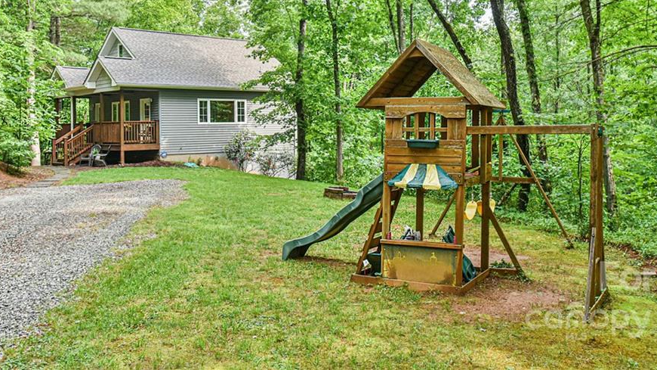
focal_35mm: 37
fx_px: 644
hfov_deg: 53.9
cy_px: 112
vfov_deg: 31.6
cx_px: 365
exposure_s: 1/200
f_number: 7.1
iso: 1600
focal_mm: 30
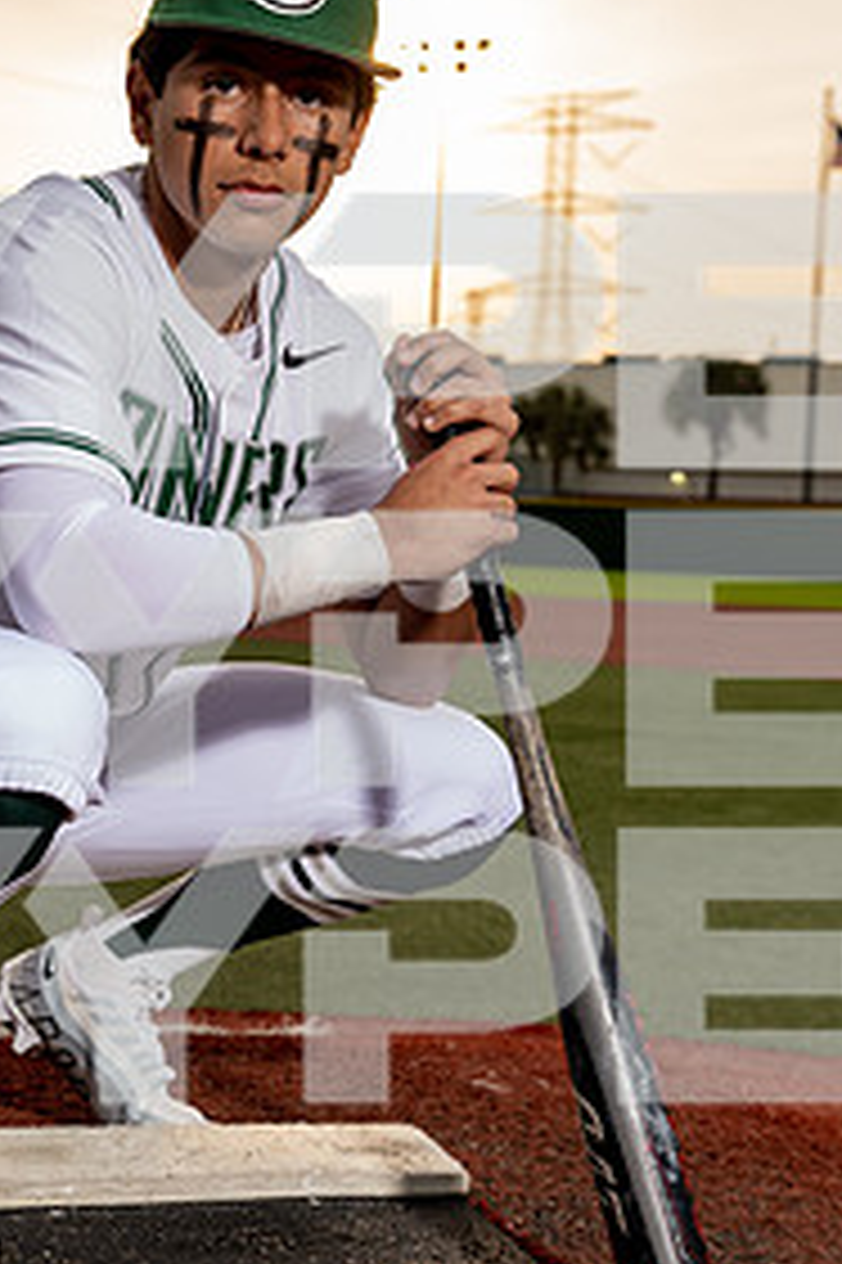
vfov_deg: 26.3
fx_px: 2705
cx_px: 261
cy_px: 652
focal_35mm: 77
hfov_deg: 17.6
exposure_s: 1/250
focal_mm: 48
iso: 250
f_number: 5.6
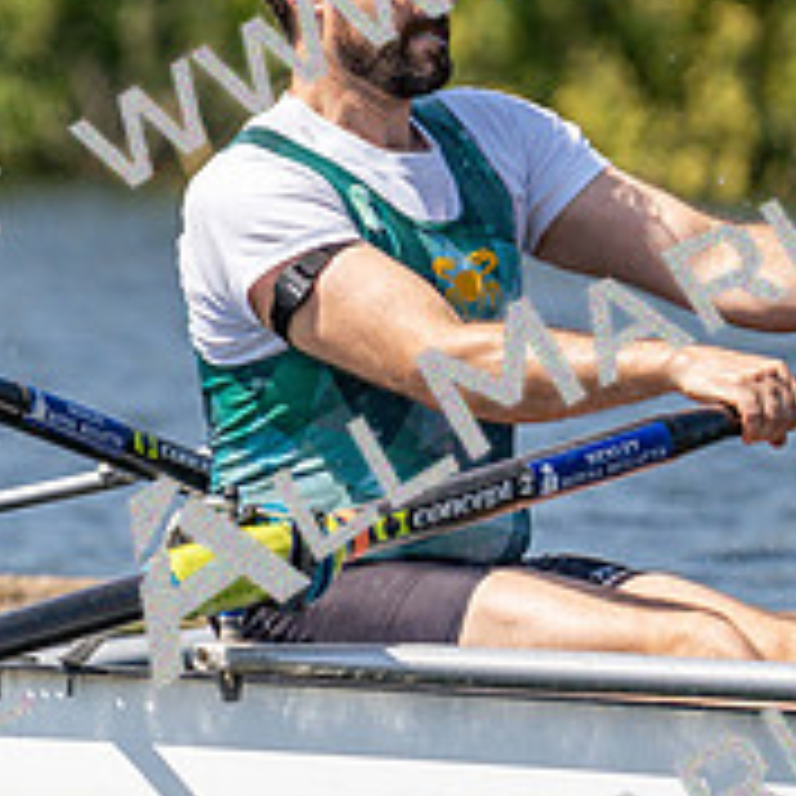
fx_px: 25184
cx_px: -256
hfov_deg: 1.8
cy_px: 263
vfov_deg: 1.8
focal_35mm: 968
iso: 320
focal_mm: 347
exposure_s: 1/2000
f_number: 6.3
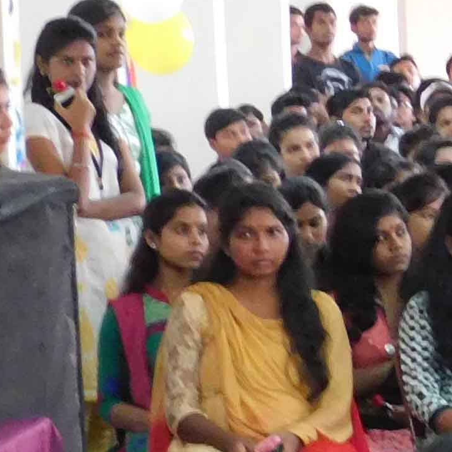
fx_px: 4919
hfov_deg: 5.0
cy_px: 418
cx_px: 1395
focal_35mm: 333
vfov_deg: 5.3
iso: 400
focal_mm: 10.4
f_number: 4
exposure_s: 1/10
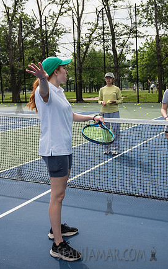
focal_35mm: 42
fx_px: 308
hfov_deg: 30.3
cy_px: 123
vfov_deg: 47.2
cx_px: 111
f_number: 4
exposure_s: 1/1250
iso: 200
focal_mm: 24
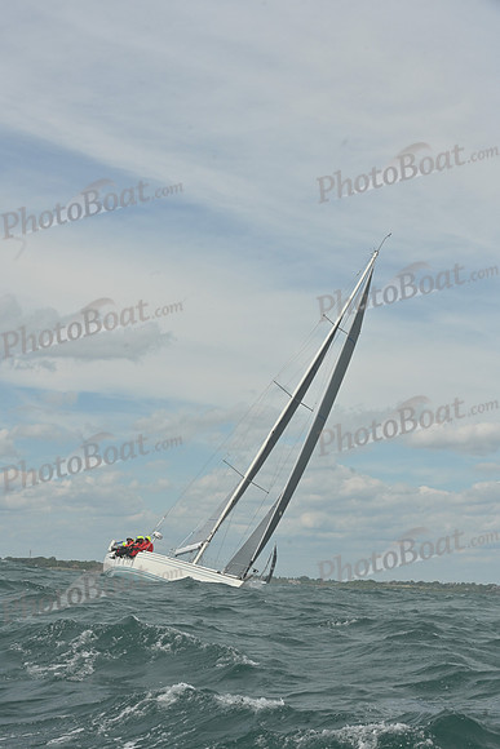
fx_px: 1457
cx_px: 250
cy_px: 374
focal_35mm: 70
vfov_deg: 28.8
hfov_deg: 19.5
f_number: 11
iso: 320
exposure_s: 1/1250
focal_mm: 70
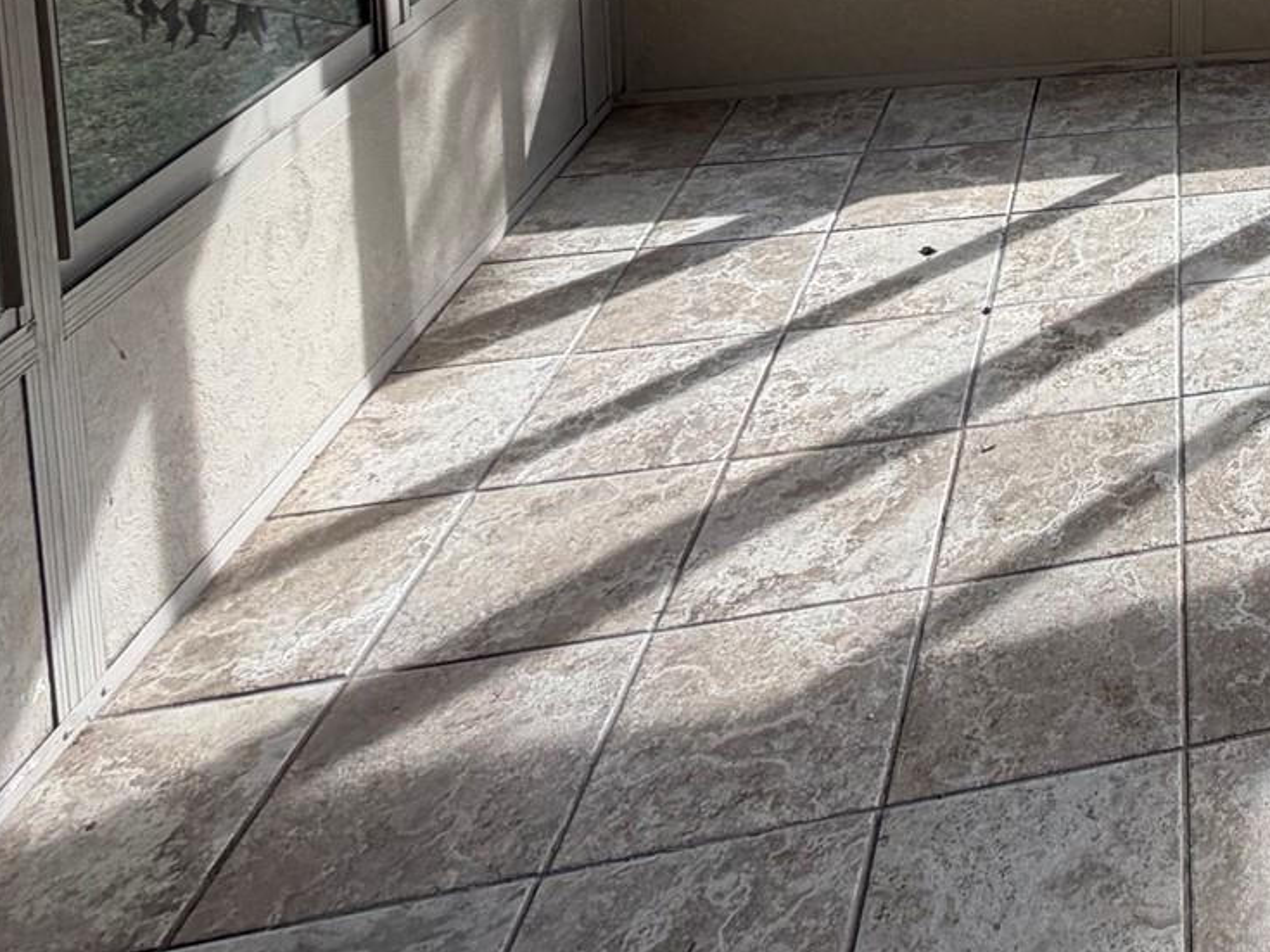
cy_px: -344
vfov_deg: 28.7
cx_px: 1540
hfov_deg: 36.4
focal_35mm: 39
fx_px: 1431
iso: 50
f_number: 2.2
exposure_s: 1/265
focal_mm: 2.22
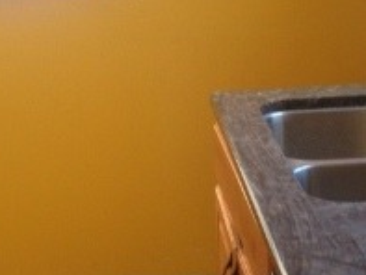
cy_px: 249
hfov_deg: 18.3
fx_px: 1132
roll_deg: +1.4
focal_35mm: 107
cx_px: 143
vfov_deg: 13.7
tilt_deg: -20.6
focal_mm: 4.12
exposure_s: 1/20
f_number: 2.4
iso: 64
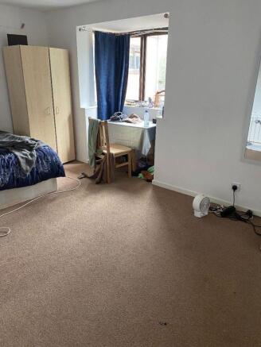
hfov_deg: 53.1
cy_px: 174
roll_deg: -1.4
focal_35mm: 26
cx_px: 130
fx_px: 261
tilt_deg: -20.4
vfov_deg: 67.3
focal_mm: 4.25
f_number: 1.8
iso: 125
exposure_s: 1/70
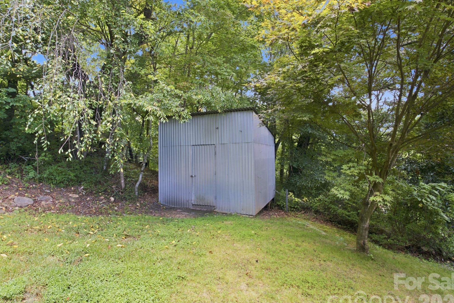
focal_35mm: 18
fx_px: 221
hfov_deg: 91.5
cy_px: 159
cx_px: 228
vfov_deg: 68.8
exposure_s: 1/8
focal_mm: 11
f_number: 8
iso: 100
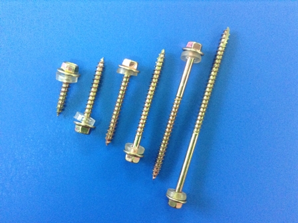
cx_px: 149
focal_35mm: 33
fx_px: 284
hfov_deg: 55.4
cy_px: 112
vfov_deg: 42.9
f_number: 2.4
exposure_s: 1/20
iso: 250
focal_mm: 3.3
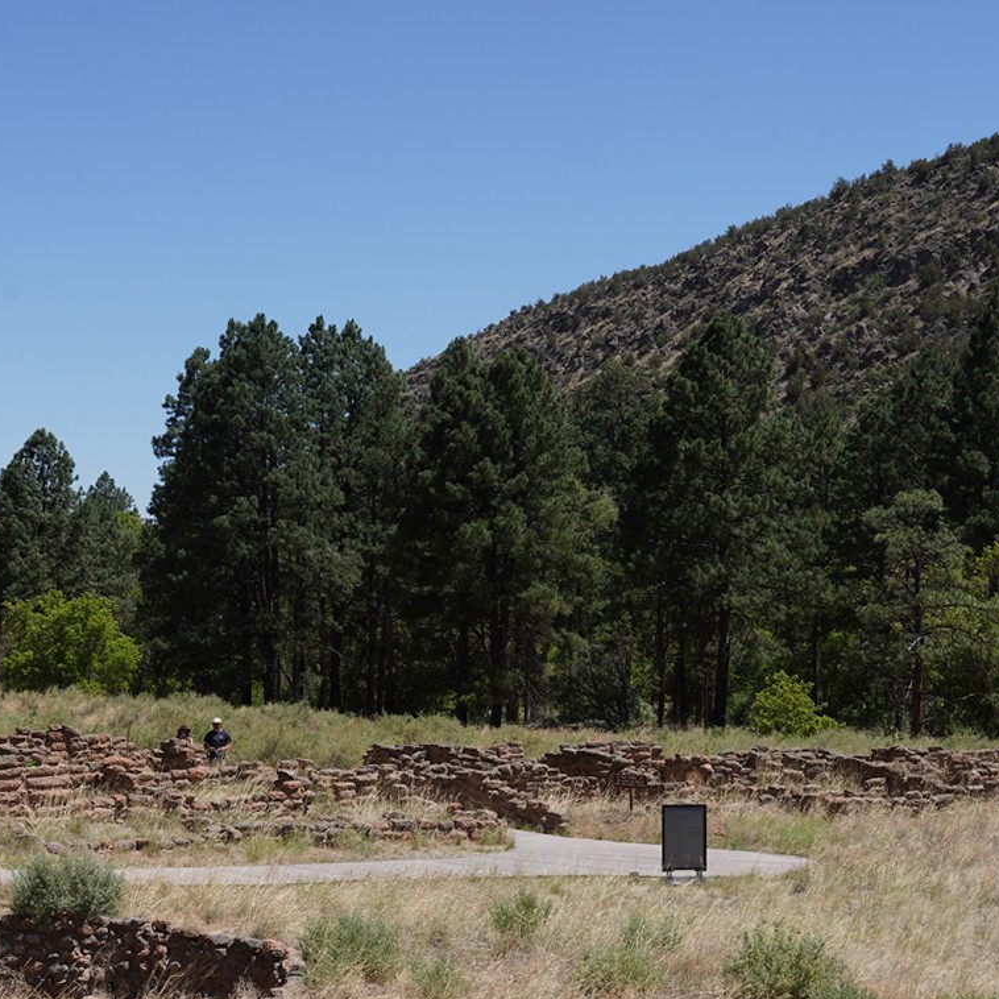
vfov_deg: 22.9
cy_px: 837
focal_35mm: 74
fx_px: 2416
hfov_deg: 23.4
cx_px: 540
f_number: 16
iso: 100
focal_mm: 33
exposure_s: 1/100
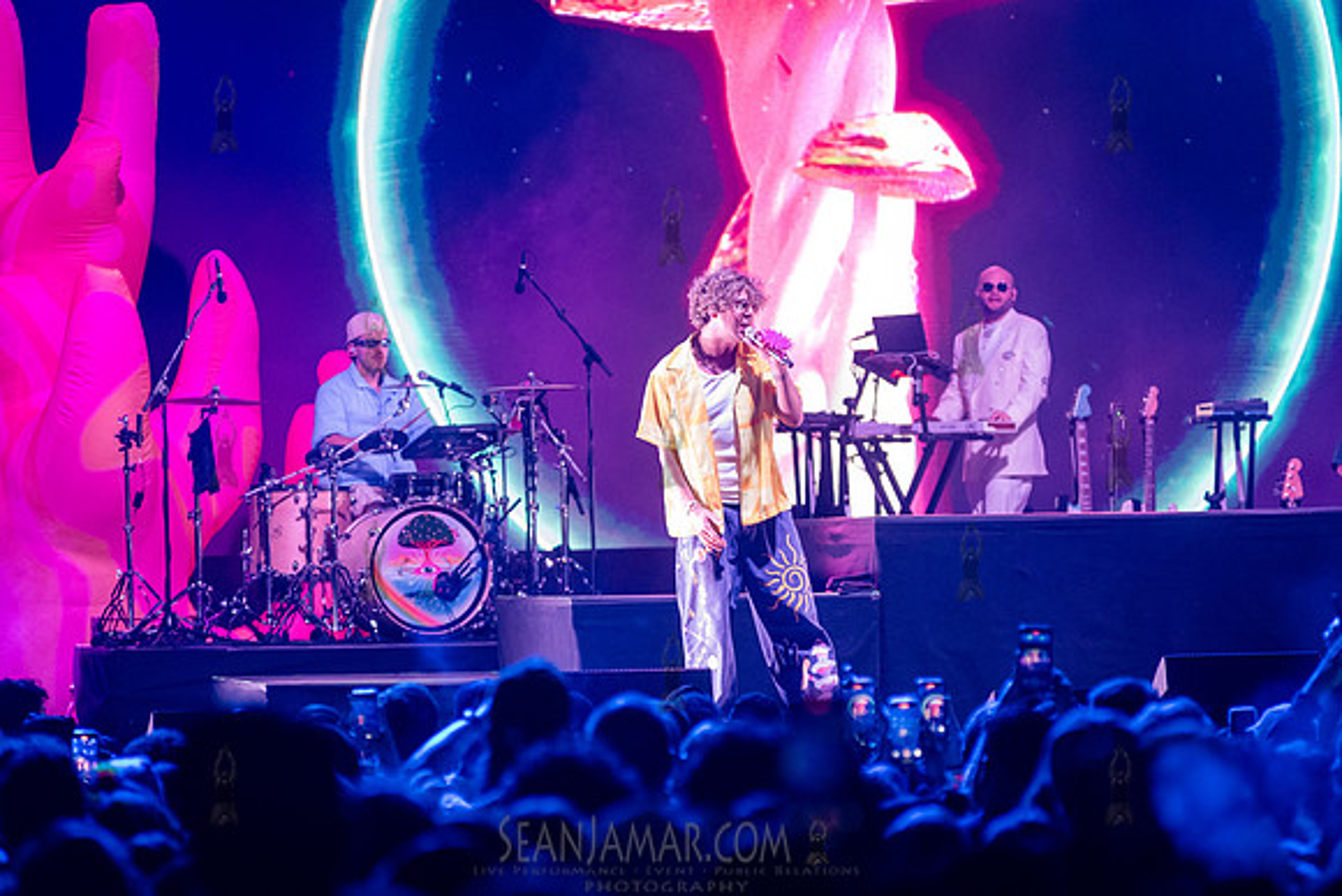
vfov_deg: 6.8
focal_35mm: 201
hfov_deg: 10.2
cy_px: 448
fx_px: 7497
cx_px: 671
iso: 5000
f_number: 4
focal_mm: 200
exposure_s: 1/500
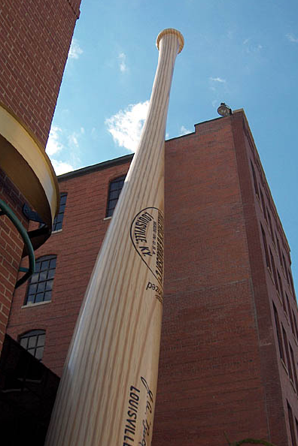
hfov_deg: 32.6
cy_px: 222
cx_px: 153
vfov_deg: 47.4
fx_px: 509
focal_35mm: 41
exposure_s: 1/585
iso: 100
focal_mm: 8
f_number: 4.8
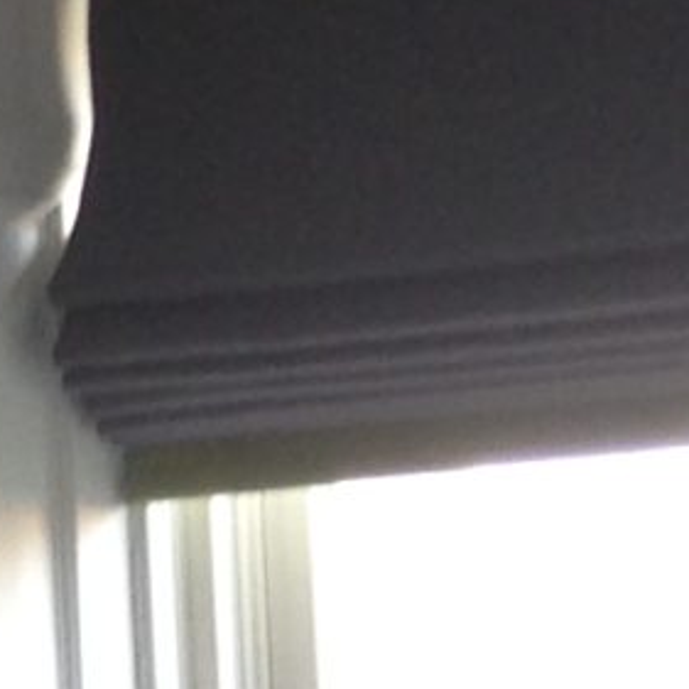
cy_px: 1069
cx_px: -1292
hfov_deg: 6.1
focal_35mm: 266
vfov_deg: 6.5
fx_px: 5990
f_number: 2.4
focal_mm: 4.12
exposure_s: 1/30
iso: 64
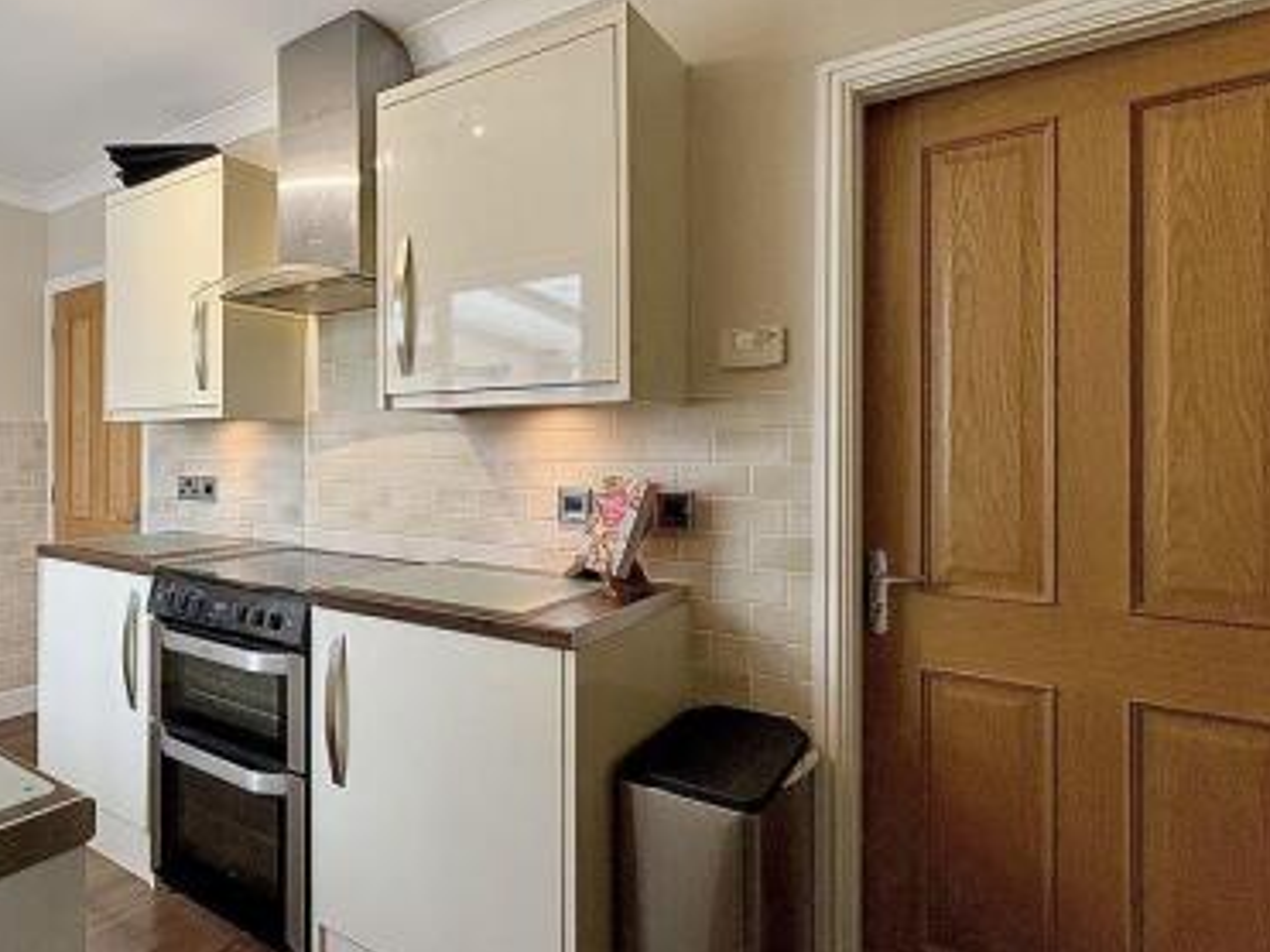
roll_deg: +0.2
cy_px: 447
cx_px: 361
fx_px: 807
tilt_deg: +0.3
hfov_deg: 72.5
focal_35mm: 22
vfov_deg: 61.0
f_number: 2.2
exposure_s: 1/50
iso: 160
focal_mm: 2.22
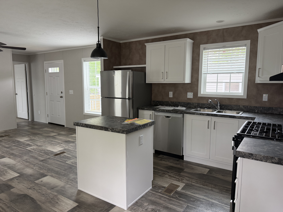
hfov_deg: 71.6
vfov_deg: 56.8
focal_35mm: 24
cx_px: 142
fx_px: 196
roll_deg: -0.3
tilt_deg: -6.8
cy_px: 106
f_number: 1.78
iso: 200
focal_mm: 6.76
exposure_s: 1/97
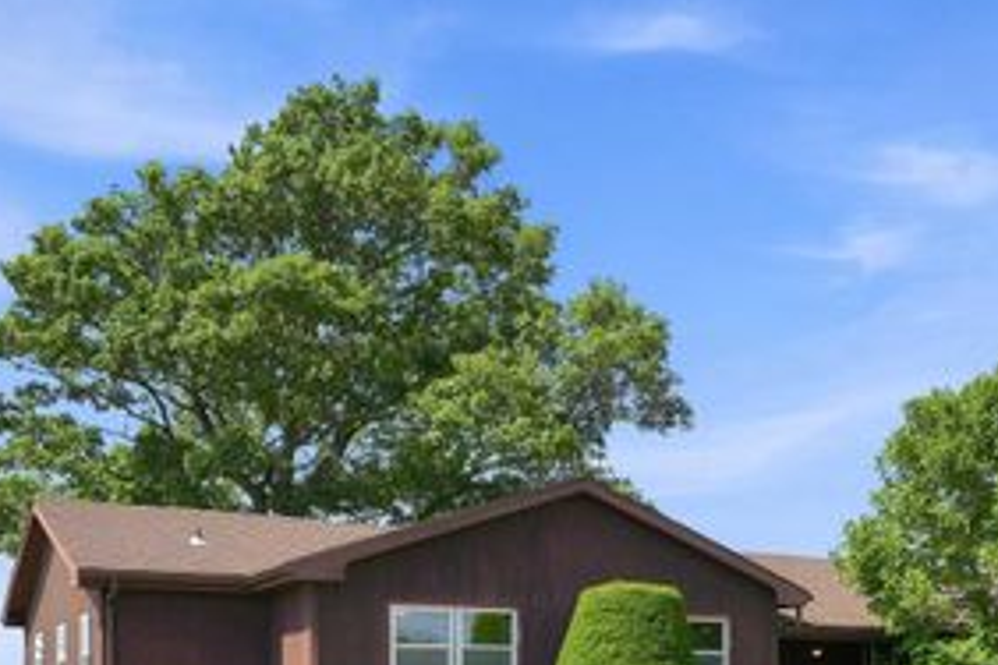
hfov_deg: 48.6
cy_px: 561
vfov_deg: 32.7
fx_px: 1091
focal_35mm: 39
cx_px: 637
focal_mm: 22.2
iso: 80
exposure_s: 1/125
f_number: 8
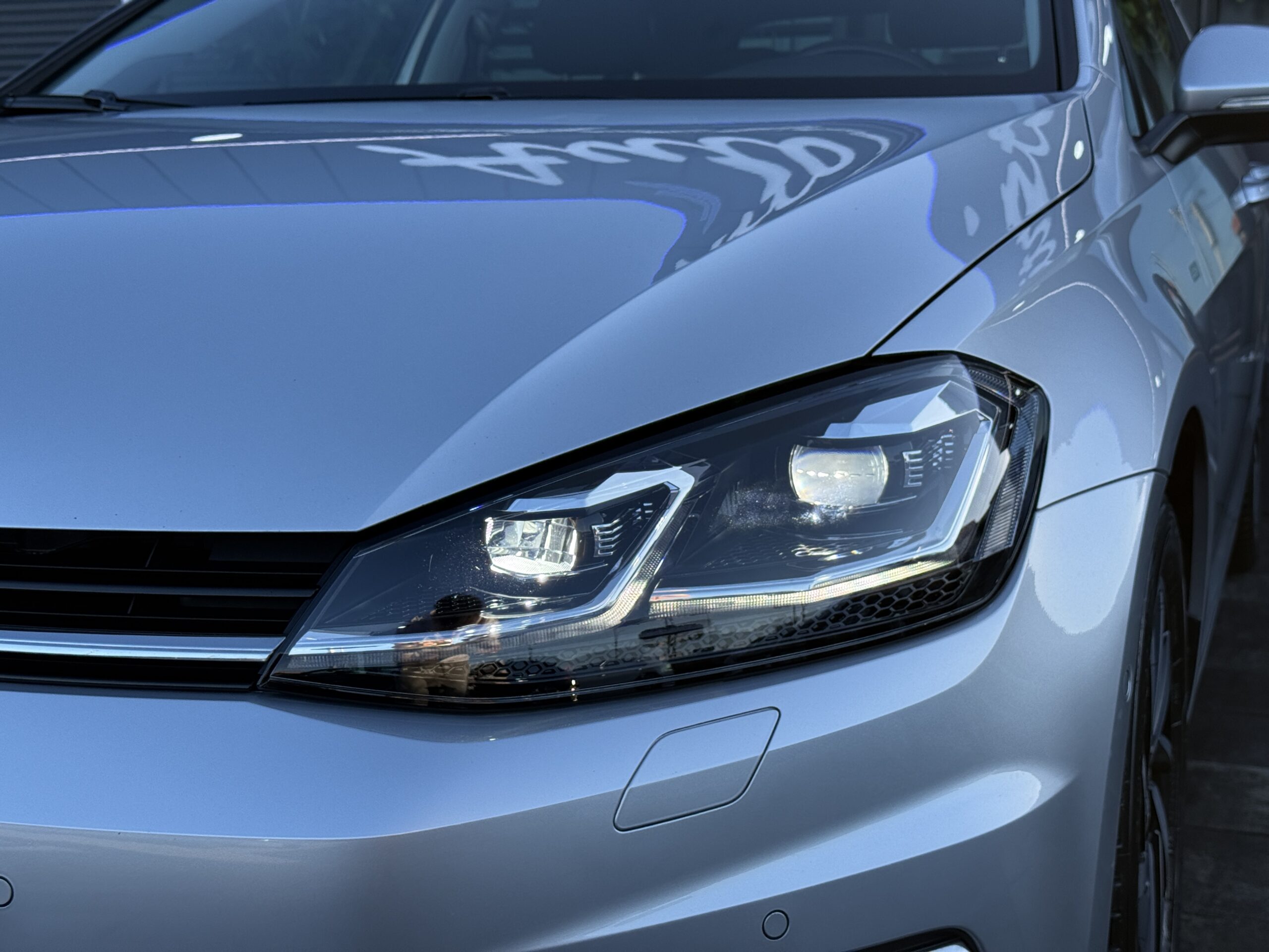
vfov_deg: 30.3
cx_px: 634
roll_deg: +0.2
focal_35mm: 48
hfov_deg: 39.7
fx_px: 1760
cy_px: 476
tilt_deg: -7.0
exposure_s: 1/962
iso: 64
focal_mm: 6.76
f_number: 1.78
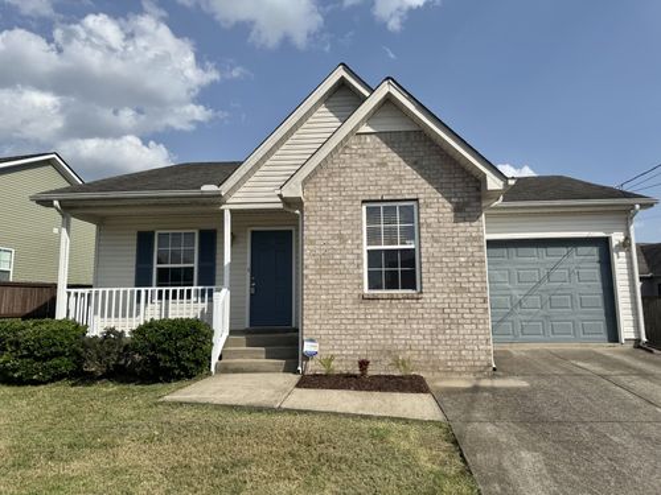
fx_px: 458
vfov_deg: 56.8
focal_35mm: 24
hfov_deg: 71.6
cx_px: 330
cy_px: 248
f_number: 1.78
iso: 80
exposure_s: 1/7092
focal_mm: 6.76
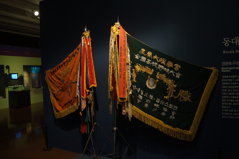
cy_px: 80
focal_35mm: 27
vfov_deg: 47.8
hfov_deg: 67.4
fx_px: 179
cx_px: 120
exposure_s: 1/60
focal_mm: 18
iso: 1600
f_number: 4
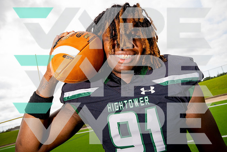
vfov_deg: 45.0
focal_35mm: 29
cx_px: 114
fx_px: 183
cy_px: 76
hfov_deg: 63.6
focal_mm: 29
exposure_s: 1/250
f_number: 8
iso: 200
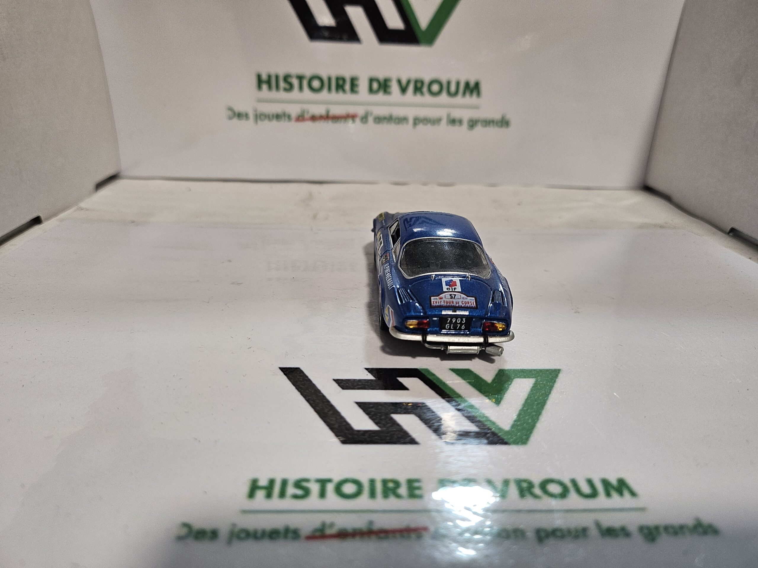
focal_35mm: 24
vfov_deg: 56.8
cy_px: 284
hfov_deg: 71.6
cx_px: 379
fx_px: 526
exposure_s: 1/100
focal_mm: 5
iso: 100
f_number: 1.8
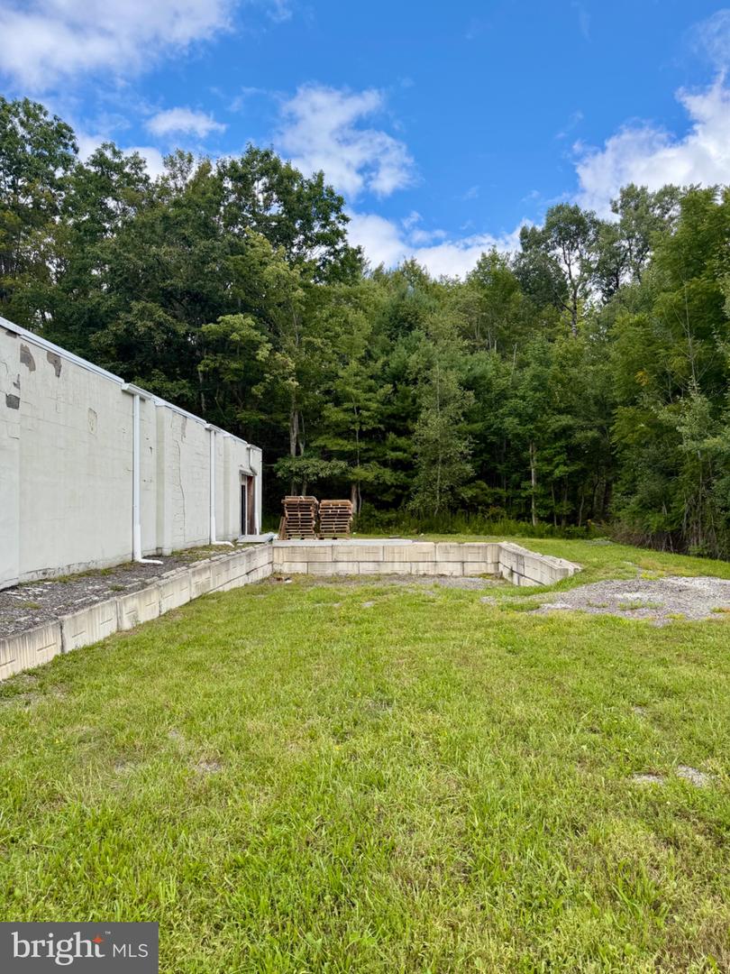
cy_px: 487
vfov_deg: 71.6
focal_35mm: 24
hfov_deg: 56.8
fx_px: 675
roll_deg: +0.1
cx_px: 365
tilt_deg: +2.1
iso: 100
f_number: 1.78
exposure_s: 1/2703
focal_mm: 6.76
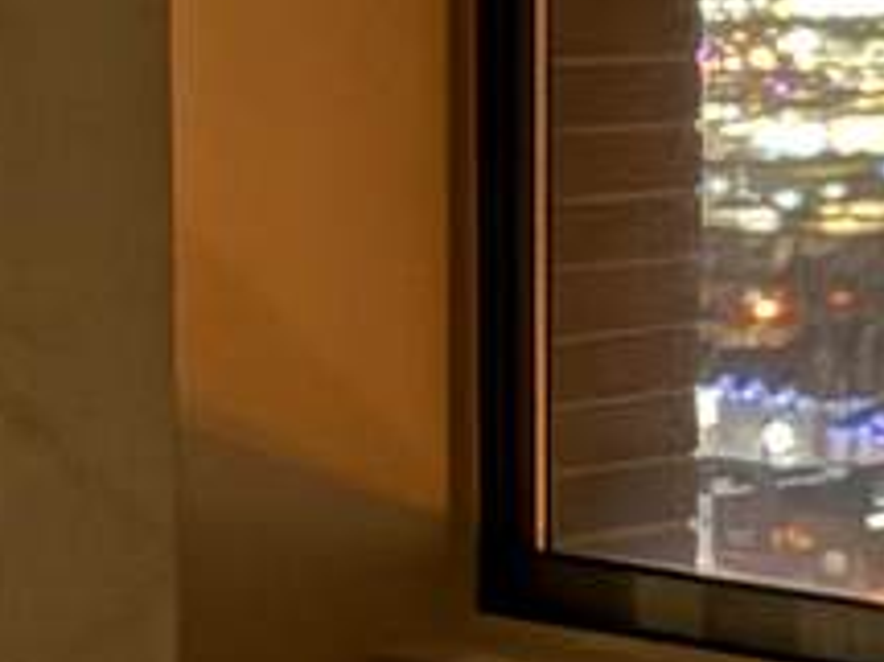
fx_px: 3650
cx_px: 169
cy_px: 456
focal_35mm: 143
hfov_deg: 13.7
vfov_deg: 10.4
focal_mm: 6.76
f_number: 1.78
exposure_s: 1/2
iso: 3200
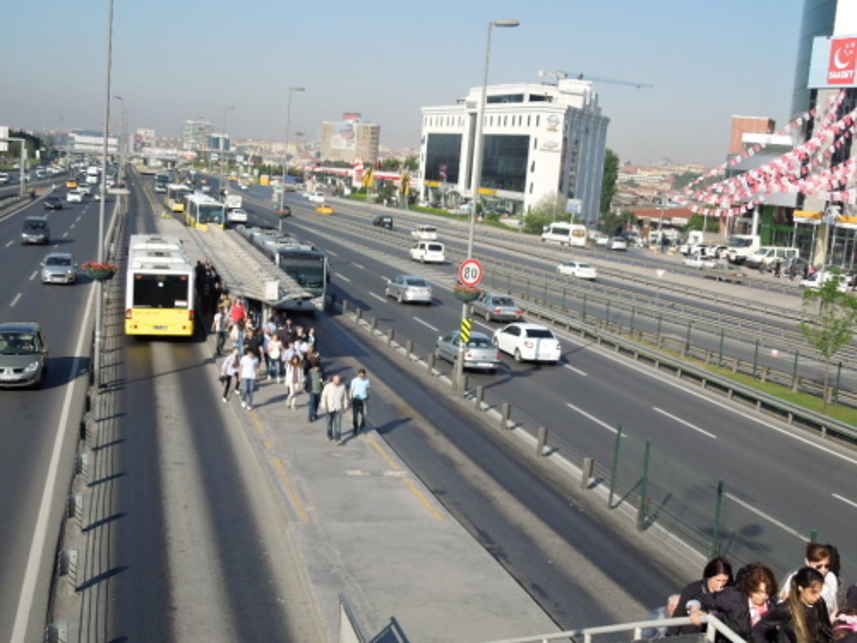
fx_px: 1065
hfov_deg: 43.9
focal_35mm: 43
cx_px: 428
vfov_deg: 33.6
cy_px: 322
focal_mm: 7.8
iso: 100
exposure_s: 1/800
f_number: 3.9
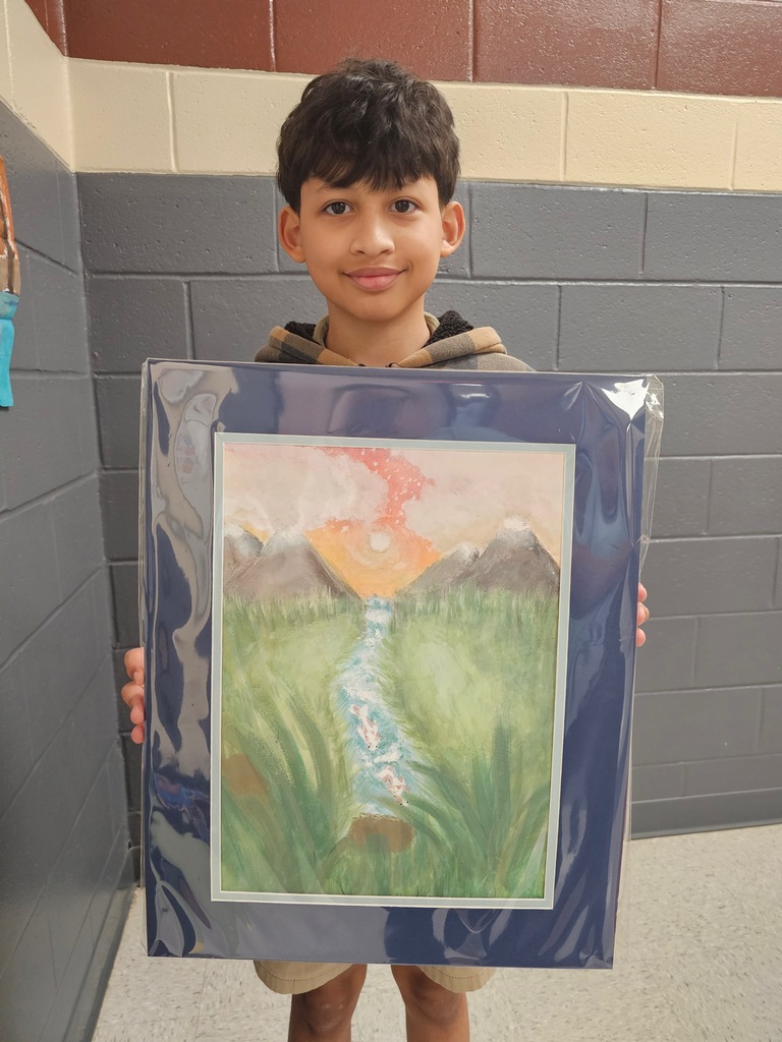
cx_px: 391
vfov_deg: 73.9
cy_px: 521
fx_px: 693
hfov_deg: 58.9
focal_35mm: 23
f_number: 1.7
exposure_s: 1/60
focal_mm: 6.3
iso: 640
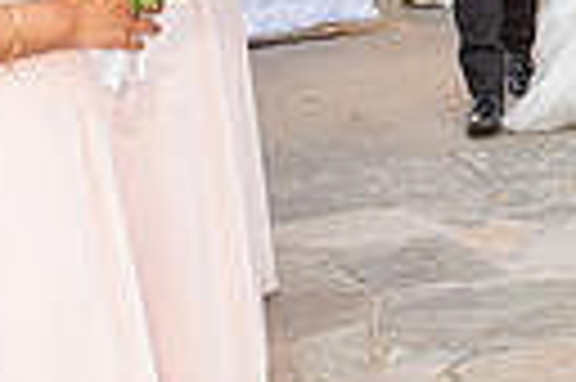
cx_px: 749
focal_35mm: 141
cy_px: -115
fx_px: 2253
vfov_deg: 9.5
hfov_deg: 14.0
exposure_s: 1/160
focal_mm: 24
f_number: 5
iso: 800
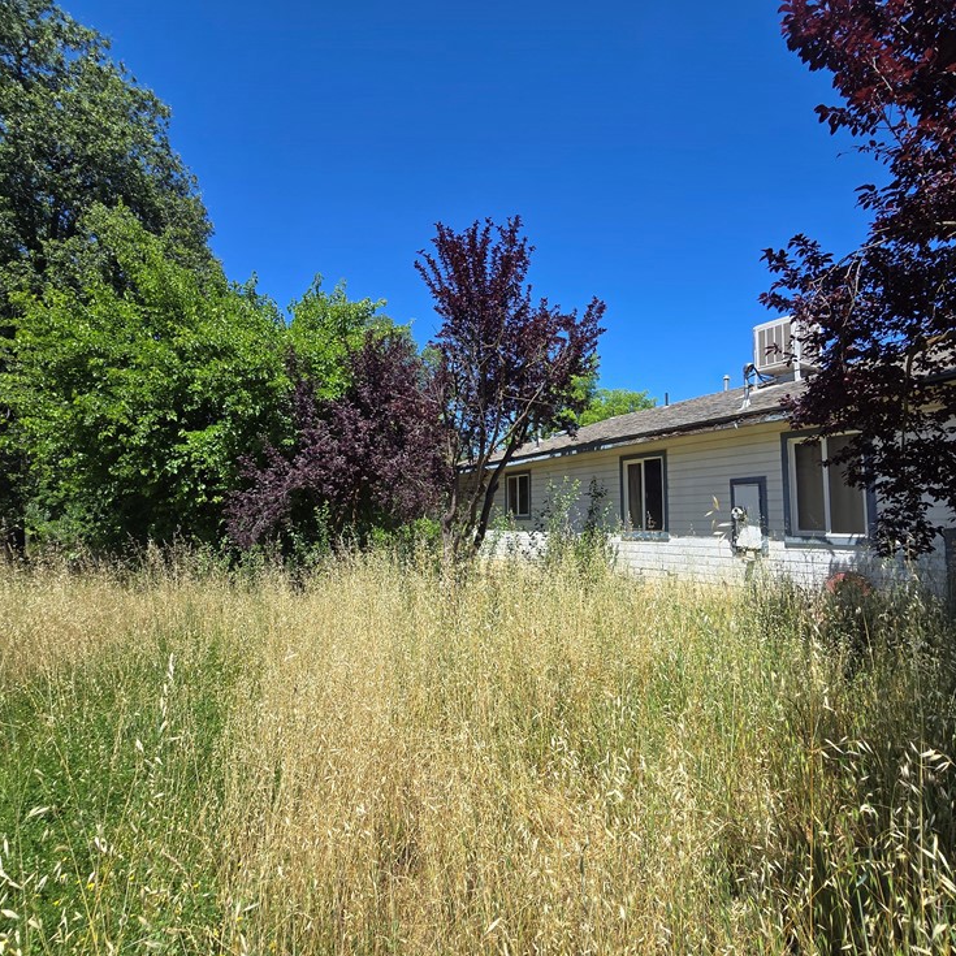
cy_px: 477
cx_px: 540
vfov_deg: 87.4
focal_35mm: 16
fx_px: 500
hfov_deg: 87.0
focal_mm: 2.2
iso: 50
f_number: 2.2
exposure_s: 1/1538
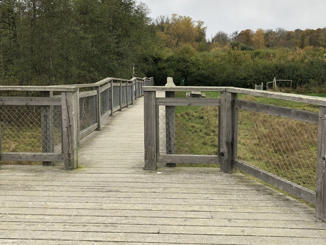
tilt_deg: -6.1
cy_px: 100
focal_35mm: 40
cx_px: 147
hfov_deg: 46.7
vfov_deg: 35.8
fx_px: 377
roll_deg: -0.2
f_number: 1.8
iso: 20
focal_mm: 3.99
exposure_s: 1/200
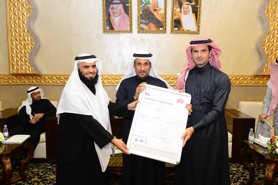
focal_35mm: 34
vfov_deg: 38.8
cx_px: 139
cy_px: 92
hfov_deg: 55.8
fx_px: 262
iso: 1000
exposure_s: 1/100
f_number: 4
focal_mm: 34
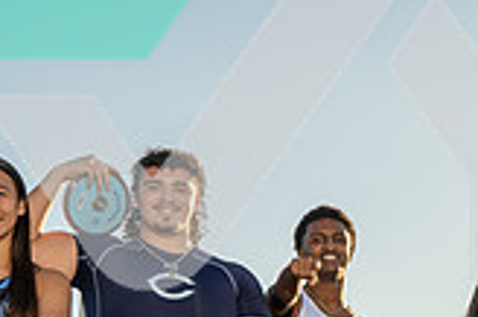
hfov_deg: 15.6
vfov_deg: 10.6
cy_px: 487
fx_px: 1645
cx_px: 650
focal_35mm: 124
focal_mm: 35
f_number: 9
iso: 160
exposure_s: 1/250
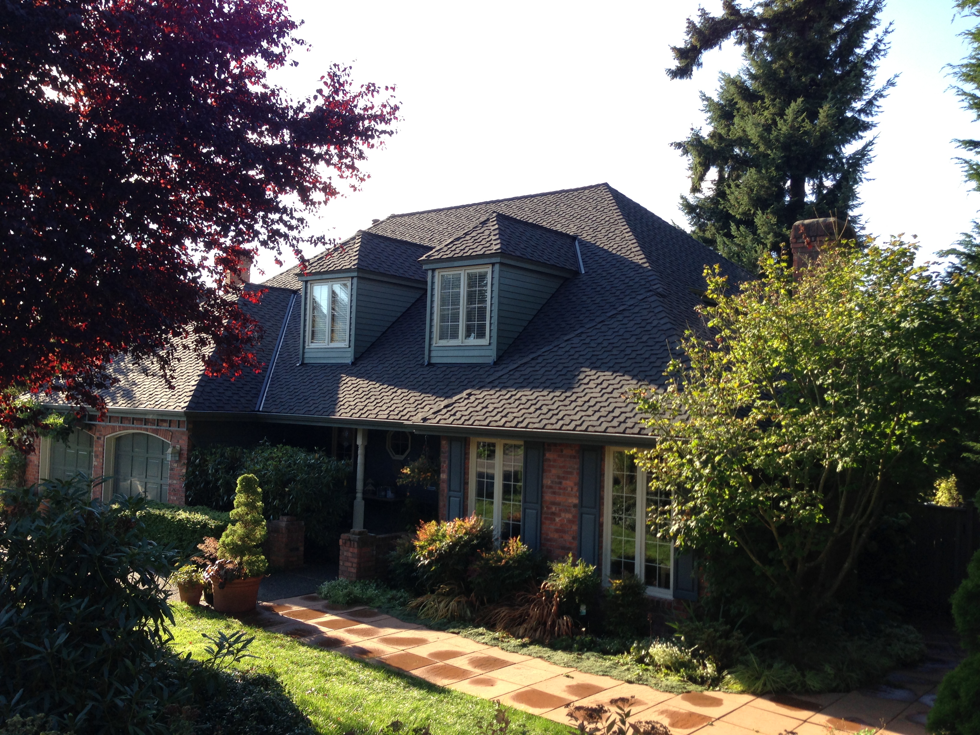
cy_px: 368
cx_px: 490
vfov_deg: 42.9
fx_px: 934
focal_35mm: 33
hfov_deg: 55.4
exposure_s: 1/321
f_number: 2.4
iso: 50
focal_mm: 4.13
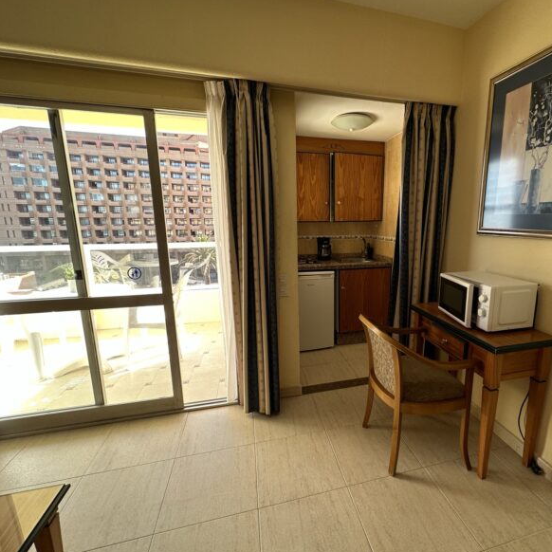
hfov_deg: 82.9
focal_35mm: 17
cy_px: 281
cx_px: 332
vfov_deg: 84.0
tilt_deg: -10.7
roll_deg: -0.4
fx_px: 307
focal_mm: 2.22
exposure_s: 1/99
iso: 64
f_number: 2.2
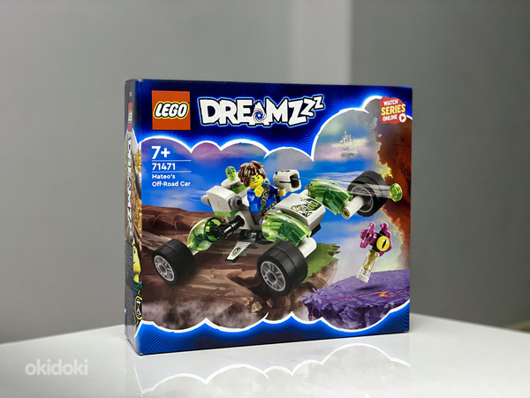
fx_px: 796
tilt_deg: -1.3
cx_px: 265
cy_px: 199
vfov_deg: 28.0
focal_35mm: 52
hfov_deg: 36.8
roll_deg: -0.4
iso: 400
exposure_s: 1/14
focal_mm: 6
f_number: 2
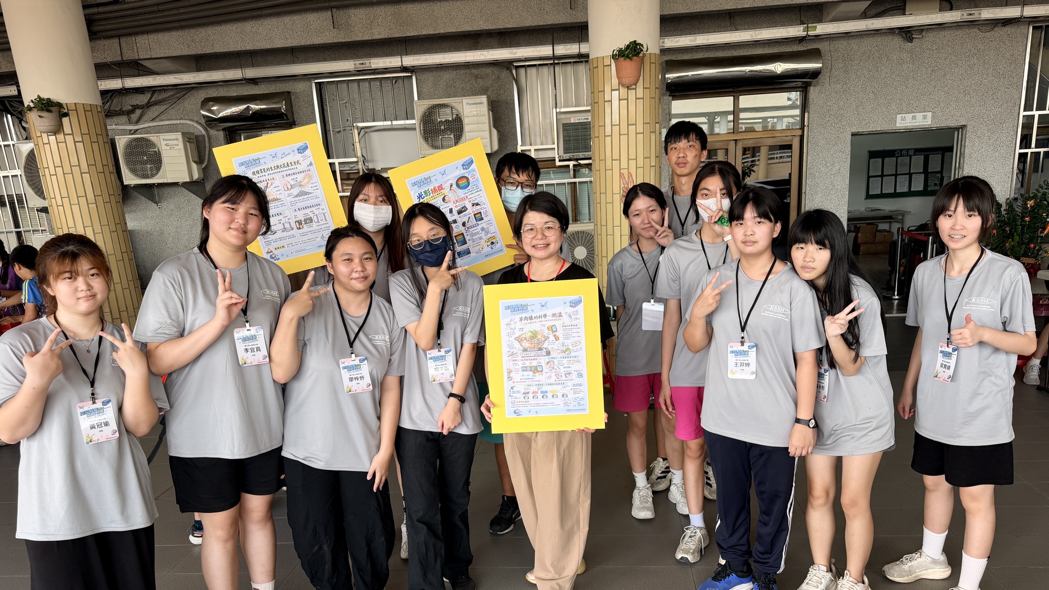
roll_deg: +4.4
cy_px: 391
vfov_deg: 42.4
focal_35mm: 27
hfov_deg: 69.9
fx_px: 751
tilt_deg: -16.2
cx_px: 532
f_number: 1.78
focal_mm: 6.76
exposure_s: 1/139
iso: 64
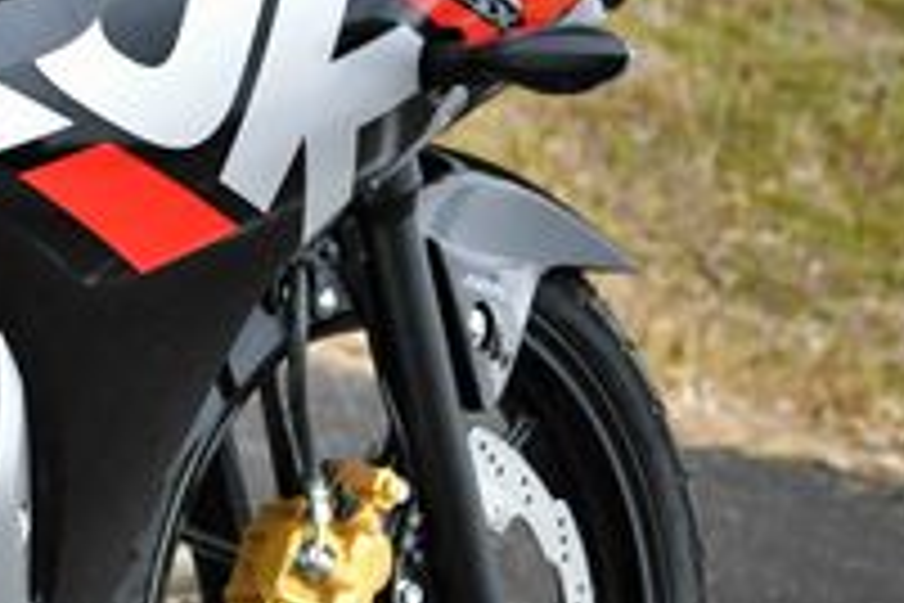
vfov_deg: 4.9
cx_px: -648
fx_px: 6980
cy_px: 38
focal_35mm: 278
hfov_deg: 7.2
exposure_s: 1/640
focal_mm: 70
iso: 3200
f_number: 9
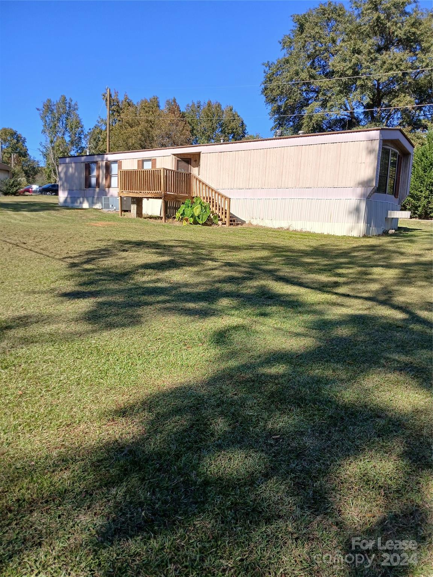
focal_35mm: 26
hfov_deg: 53.1
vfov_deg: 67.3
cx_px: 216
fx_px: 434
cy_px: 288
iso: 20
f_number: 1.8
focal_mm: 3.98
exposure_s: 1/507
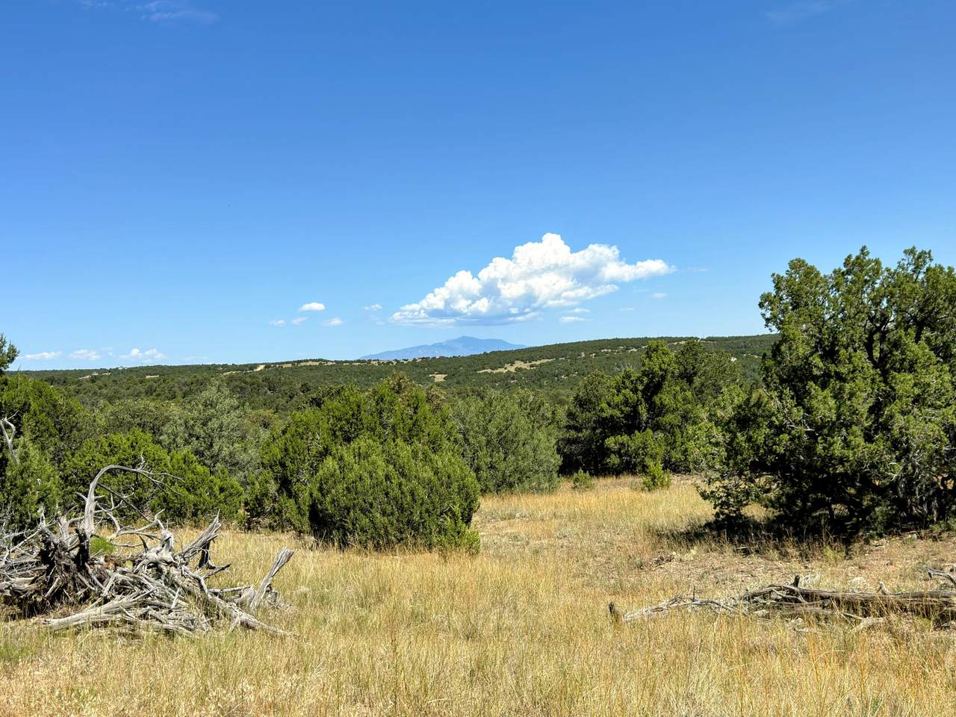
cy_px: 358
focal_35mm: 36
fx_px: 994
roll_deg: +3.7
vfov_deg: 39.7
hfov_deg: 51.4
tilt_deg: -0.3
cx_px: 478
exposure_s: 1/7937
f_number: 1.78
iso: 100
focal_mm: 6.76
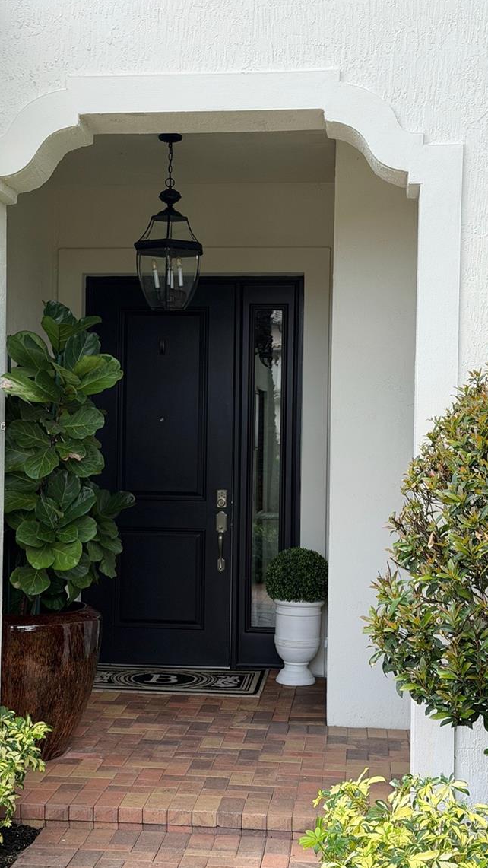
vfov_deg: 37.8
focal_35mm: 55
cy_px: 428
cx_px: 208
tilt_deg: -0.8
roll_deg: -1.5
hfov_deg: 21.8
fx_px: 1265
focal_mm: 6.76
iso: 64
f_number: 1.78
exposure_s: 1/885
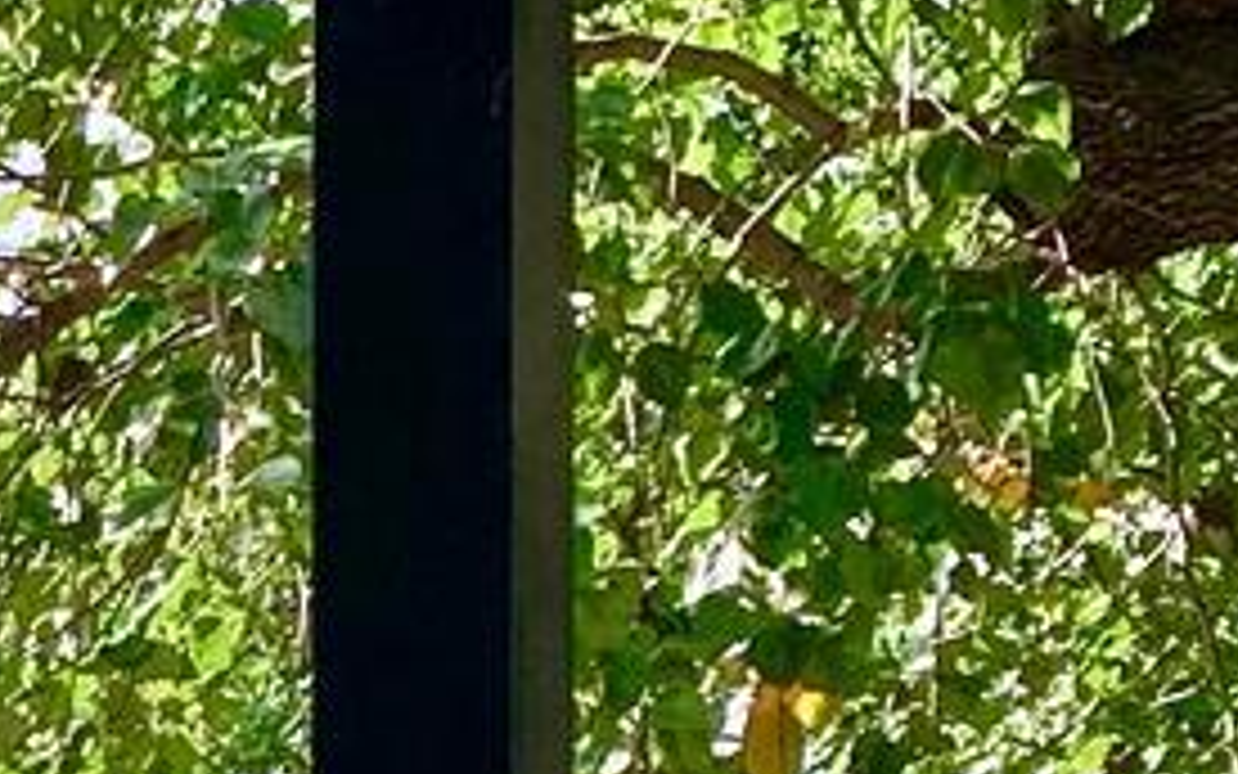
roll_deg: +1.5
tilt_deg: -4.6
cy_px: 1994
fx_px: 6918
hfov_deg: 9.5
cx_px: -1319
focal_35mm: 205
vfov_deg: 6.1
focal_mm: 4.25
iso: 25
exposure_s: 1/537
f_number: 1.8
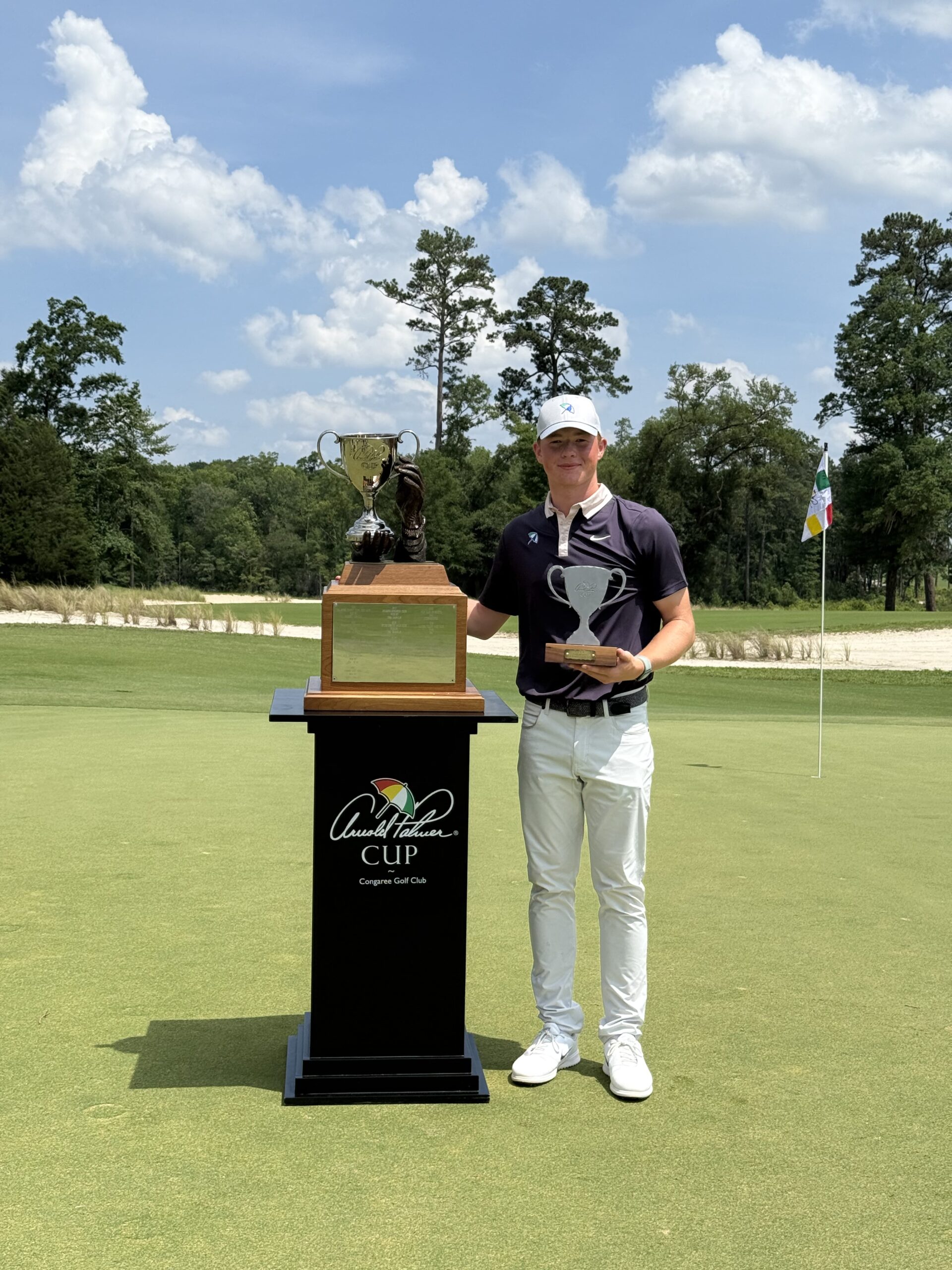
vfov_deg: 39.7
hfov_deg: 30.3
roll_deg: -1.9
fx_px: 1760
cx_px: 476
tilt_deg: -2.7
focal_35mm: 48
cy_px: 635
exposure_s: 1/7143
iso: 64
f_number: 1.78
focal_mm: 6.76
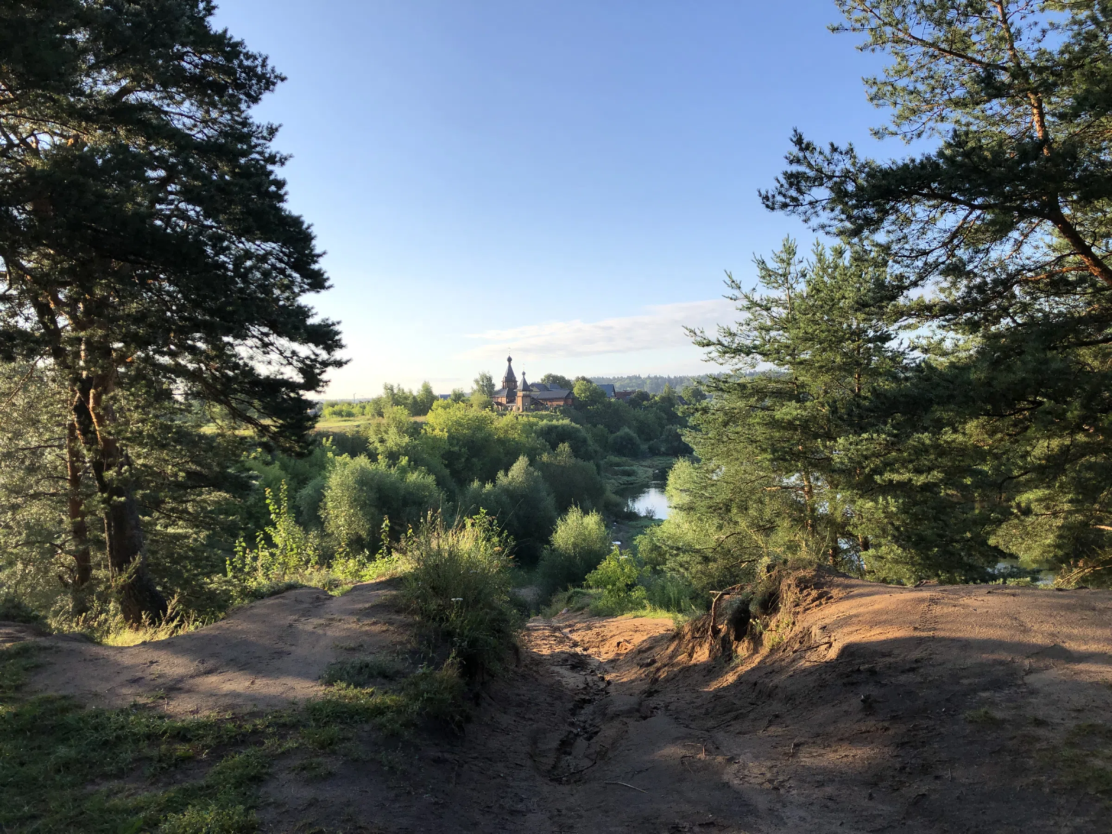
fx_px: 899
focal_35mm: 28
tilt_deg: +0.6
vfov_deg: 49.7
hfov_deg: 63.4
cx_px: 556
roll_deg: +0.5
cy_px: 417
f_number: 1.8
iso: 20
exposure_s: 1/1185
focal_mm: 4
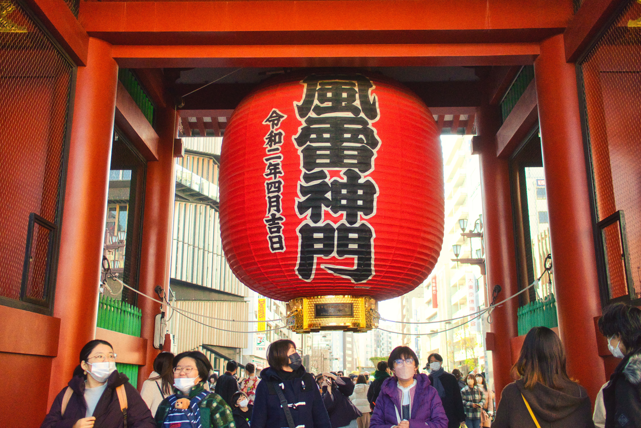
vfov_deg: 36.9
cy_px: 214
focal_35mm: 36
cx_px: 320
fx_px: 641
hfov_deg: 53.1
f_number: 2.2
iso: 3200
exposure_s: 1/2000
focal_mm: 24
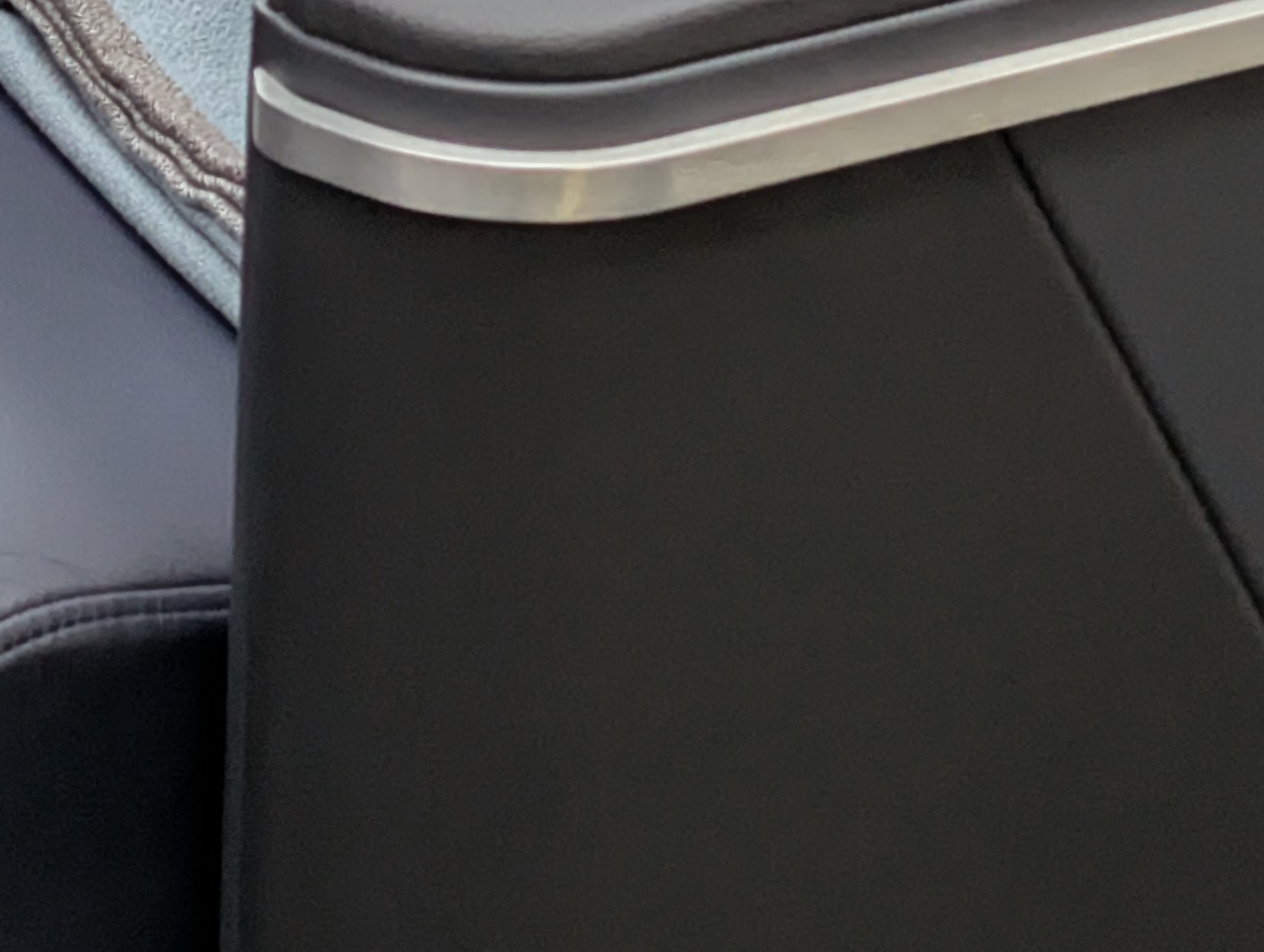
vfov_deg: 9.4
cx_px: -217
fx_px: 5705
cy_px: -254
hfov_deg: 12.4
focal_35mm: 156
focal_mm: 6.9
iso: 330
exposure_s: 1/55.5
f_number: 1.68
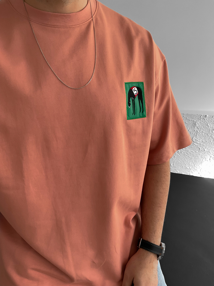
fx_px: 239
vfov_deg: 61.7
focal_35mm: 29
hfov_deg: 48.2
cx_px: 107
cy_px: 143
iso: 64
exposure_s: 1/120
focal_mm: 3
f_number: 1.8
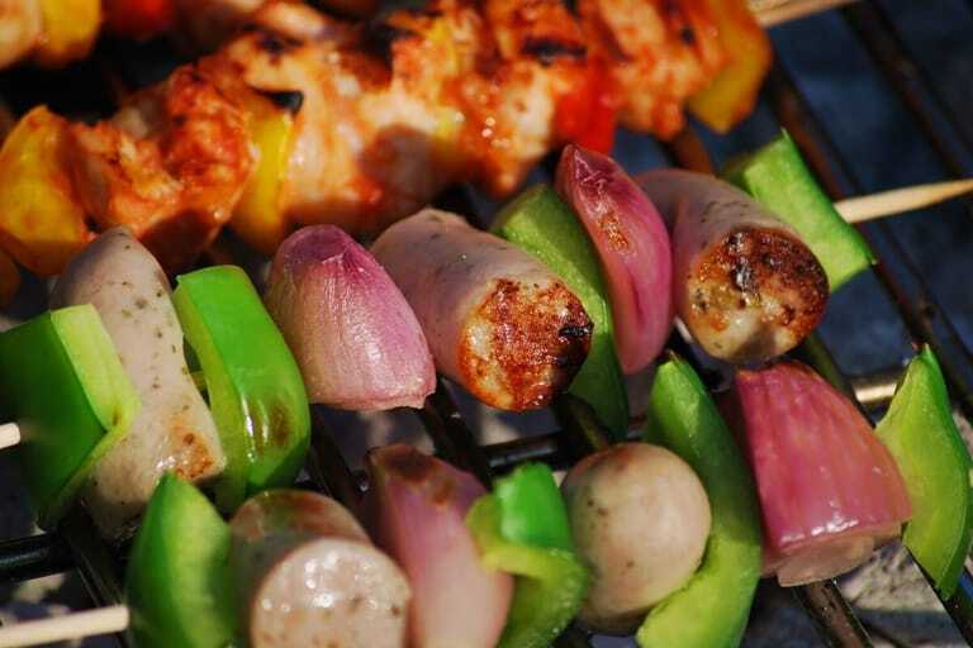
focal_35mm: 300
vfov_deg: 4.6
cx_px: 486
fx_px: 8108
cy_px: 324
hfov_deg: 6.9
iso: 200
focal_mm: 200
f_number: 5.6
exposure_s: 1/640
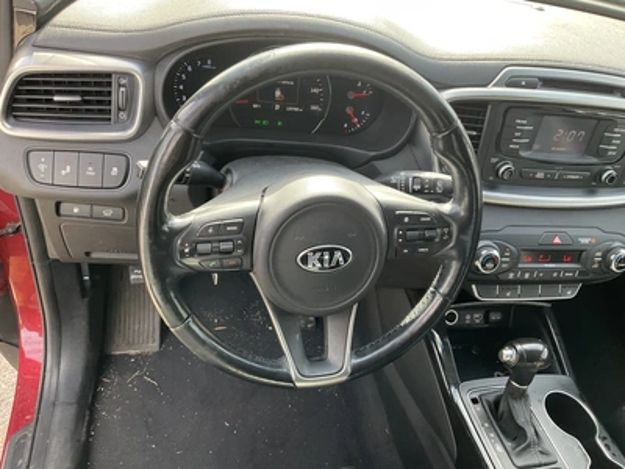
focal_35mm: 29
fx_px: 524
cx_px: 312
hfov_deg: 61.7
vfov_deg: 48.2
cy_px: 234
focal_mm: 3
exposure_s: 1/122
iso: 64
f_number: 1.8
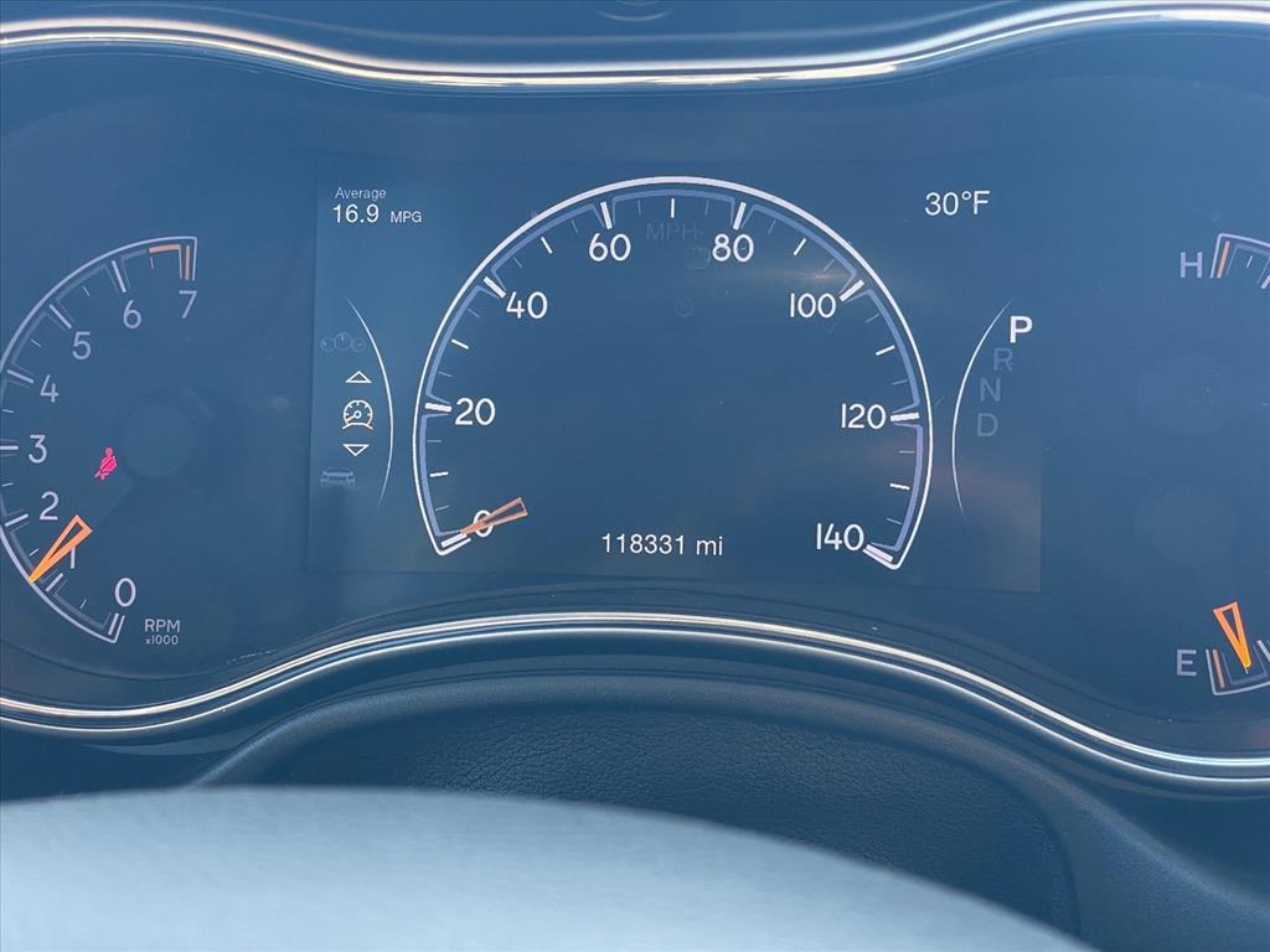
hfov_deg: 36.8
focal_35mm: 52
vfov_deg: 28.0
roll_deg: -4.4
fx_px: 1908
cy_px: 476
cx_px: 635
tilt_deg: -18.3
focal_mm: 6
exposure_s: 1/99
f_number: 2
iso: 50
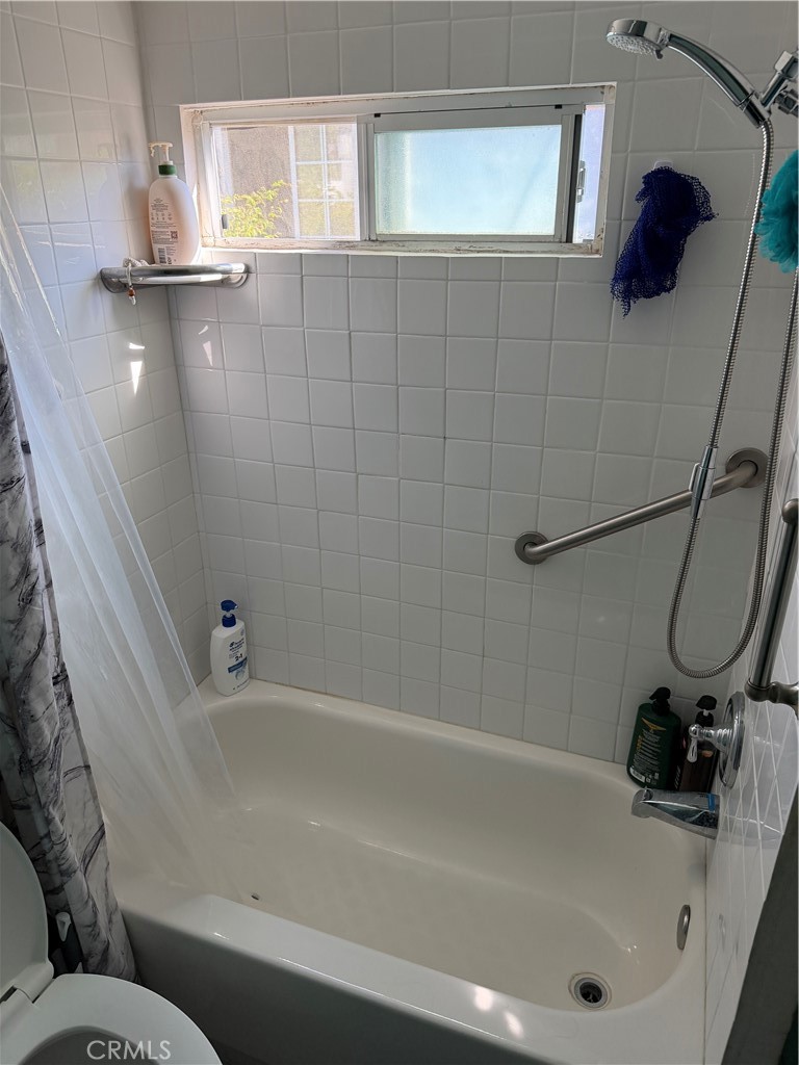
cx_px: 400
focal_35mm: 24
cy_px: 532
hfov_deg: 56.8
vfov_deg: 71.6
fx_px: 739
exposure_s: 1/207
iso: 200
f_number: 1.78
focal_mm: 6.76
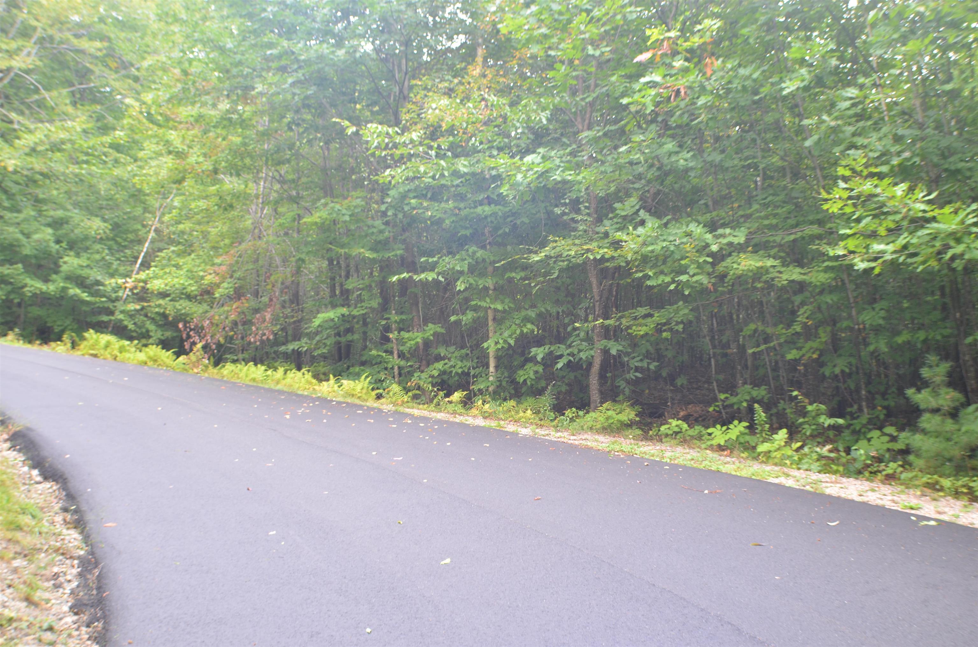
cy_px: 324
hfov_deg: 41.2
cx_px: 489
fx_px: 1301
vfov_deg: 27.9
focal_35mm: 48
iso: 220
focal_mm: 32
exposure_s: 1/60
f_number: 4.8
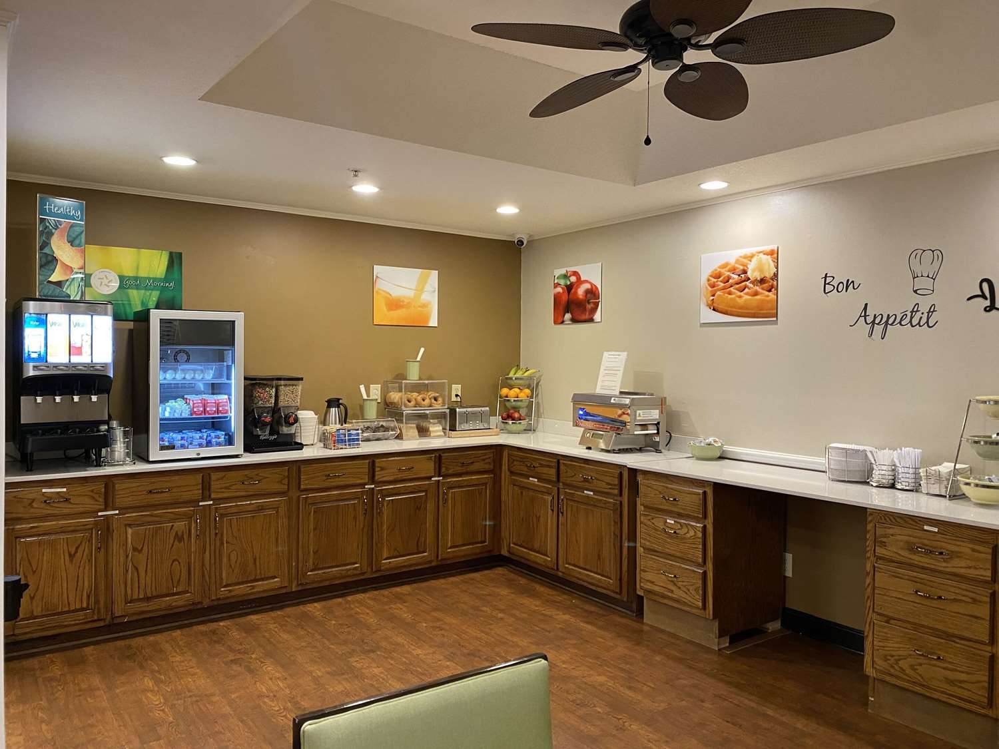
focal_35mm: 26
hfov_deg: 67.3
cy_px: 374
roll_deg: -0.8
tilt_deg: -0.6
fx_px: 750
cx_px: 500
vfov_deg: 53.1
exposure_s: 1/60
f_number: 1.8
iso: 250
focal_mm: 4.25
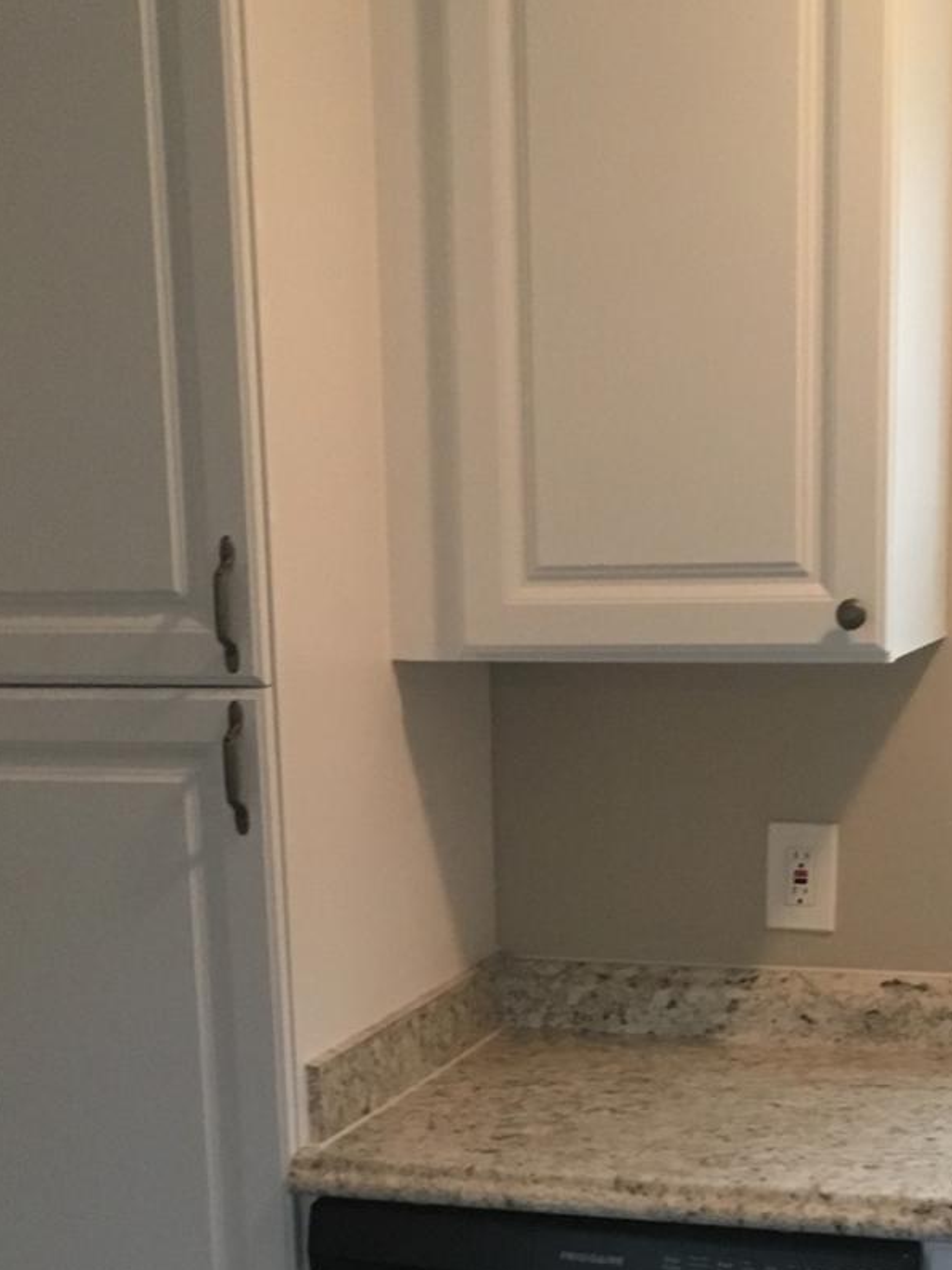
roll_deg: +2.0
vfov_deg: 26.0
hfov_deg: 20.1
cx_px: 396
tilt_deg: -13.3
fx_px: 2678
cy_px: 1085
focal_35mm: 73
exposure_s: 1/30
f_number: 2.2
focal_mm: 4.15
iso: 160
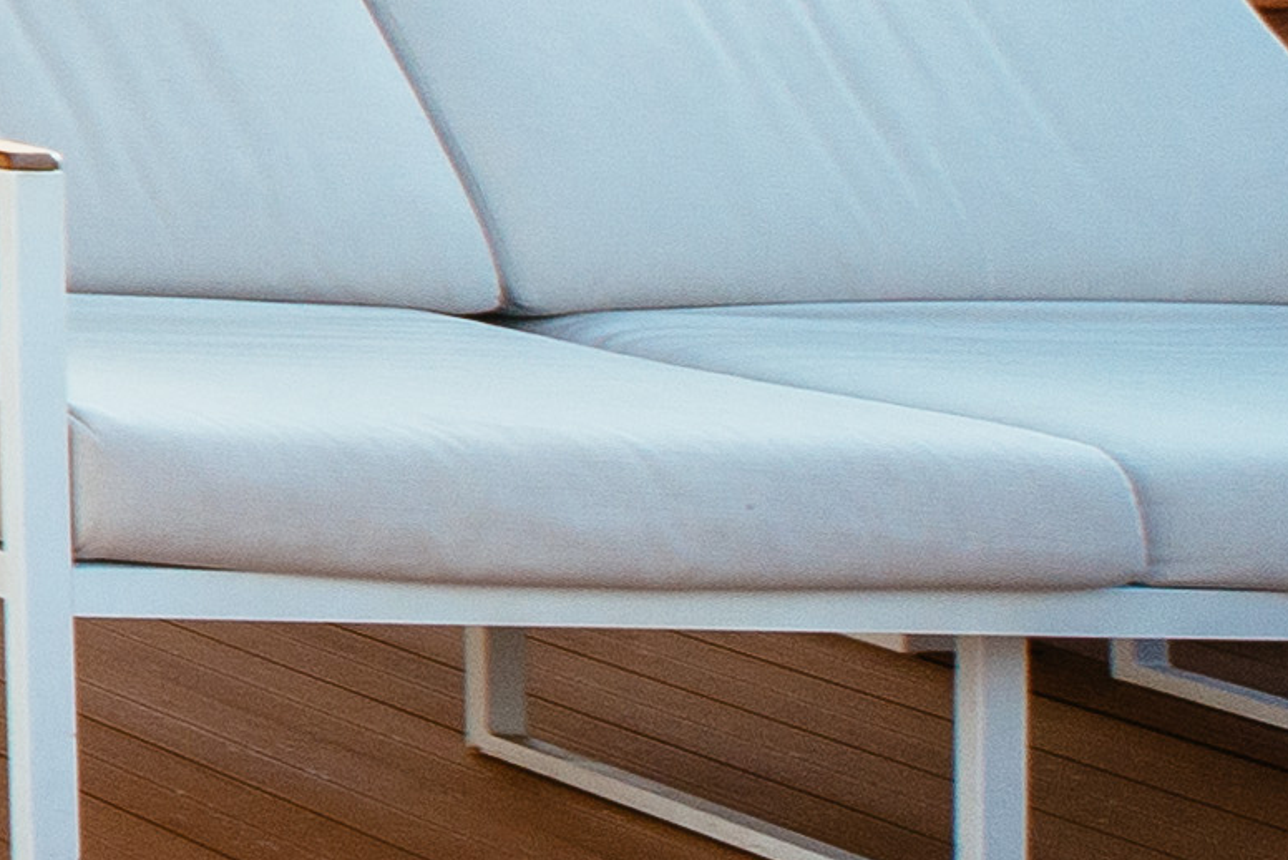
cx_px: -2778
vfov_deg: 13.7
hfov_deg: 10.8
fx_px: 3328
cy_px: -505
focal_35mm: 93
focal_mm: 12
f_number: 8
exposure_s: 1/160
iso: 200
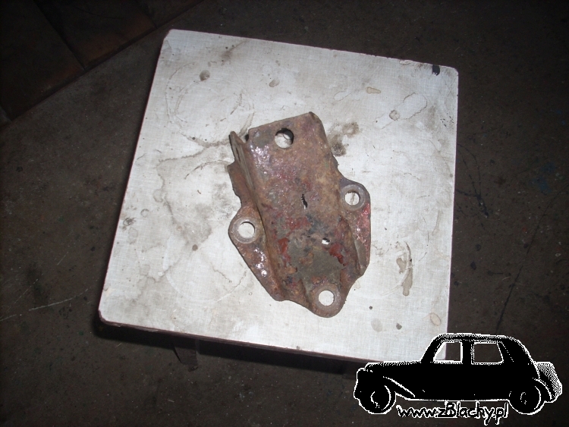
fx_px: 608
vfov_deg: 38.7
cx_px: 284
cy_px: 214
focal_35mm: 37
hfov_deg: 50.1
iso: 64
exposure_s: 1/60
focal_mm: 6.2
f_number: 2.8
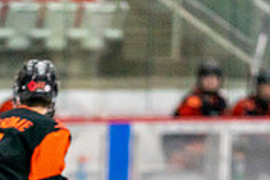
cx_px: -12
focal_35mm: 790
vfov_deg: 1.7
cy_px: 320
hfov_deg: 2.6
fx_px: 5925
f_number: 2.8
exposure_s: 1/1250
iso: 3200
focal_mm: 200
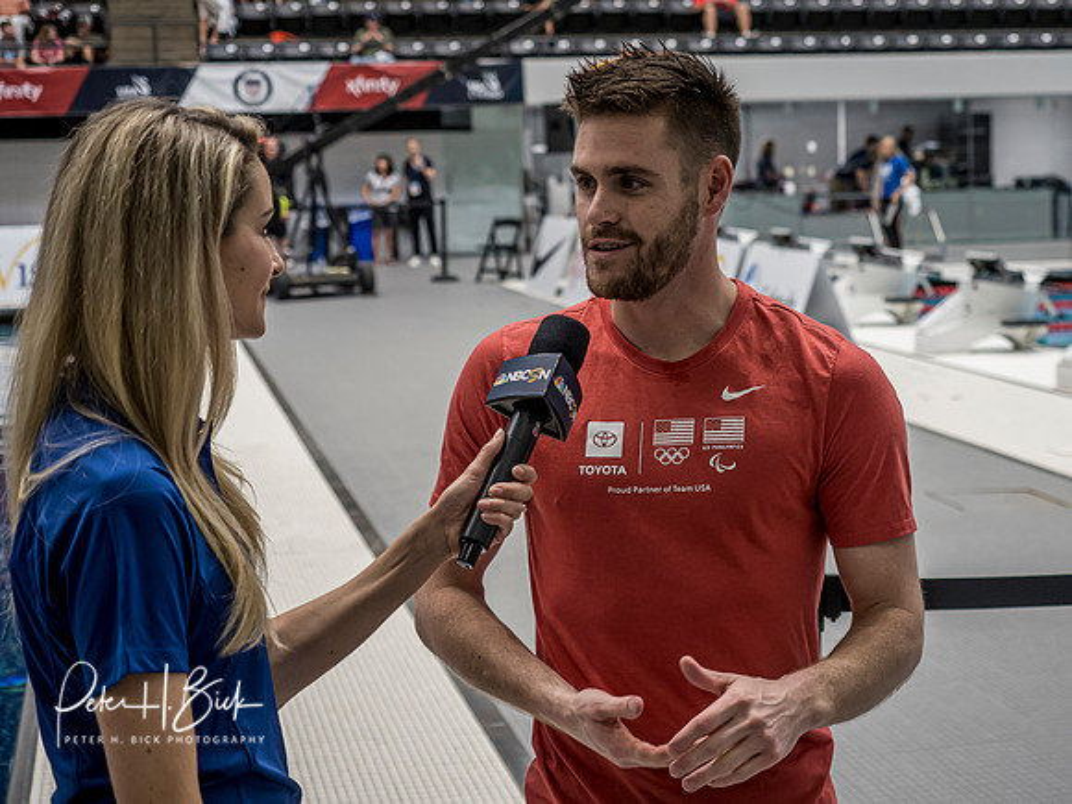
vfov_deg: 20.4
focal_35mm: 72
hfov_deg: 26.9
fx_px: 2235
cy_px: 336
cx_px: 624
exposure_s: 1/200
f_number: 2.8
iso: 800
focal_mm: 31
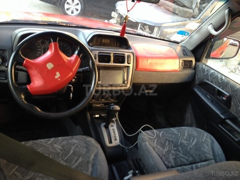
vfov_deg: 40.7
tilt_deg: -29.3
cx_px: 120
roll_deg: -14.9
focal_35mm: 35
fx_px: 243
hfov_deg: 52.6
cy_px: 90
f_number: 2.4
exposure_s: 1/20
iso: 50
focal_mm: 4.28
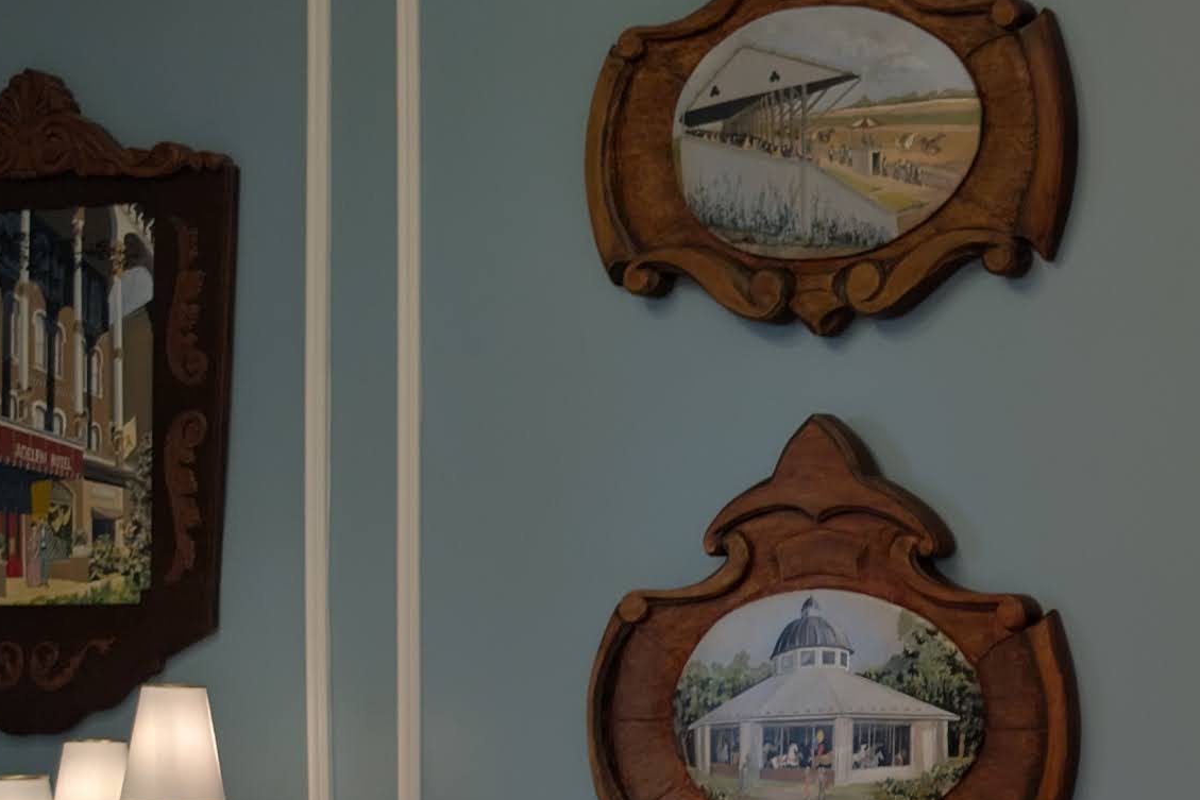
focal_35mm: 102
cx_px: 2264
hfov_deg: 16.3
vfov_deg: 13.3
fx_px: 3400
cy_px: 752
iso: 89
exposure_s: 1/58.2
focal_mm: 6.9
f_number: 1.68
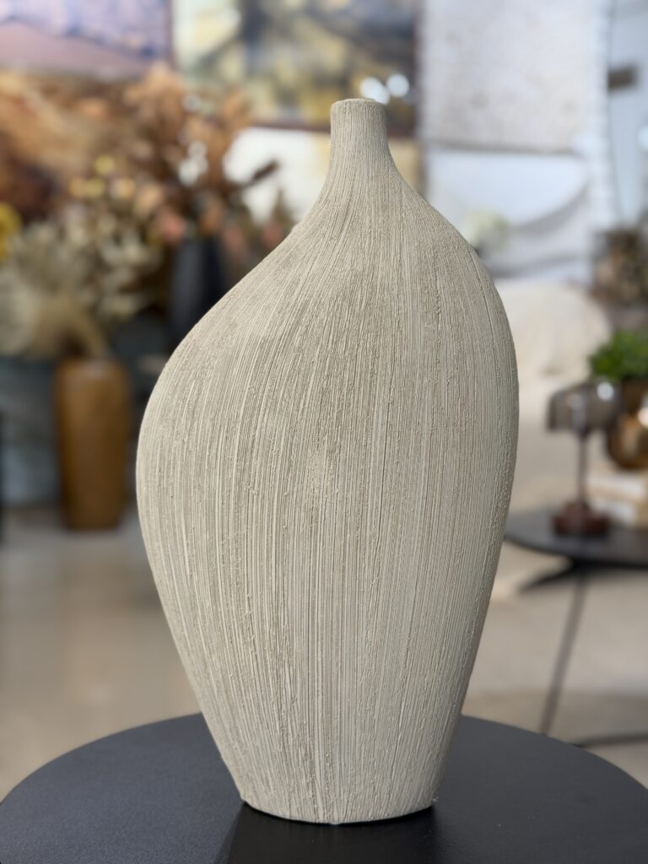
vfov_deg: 39.7
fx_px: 1198
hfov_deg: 30.3
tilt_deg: -5.1
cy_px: 432
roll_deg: -0.2
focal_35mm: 48
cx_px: 324
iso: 80
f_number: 1.78
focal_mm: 6.76
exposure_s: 1/60
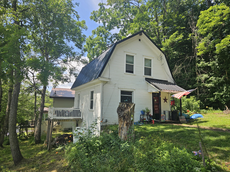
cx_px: 115
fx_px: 153
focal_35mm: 23
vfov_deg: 58.9
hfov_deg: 73.9
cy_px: 86
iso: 25
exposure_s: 1/694
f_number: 1.8
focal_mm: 5.4
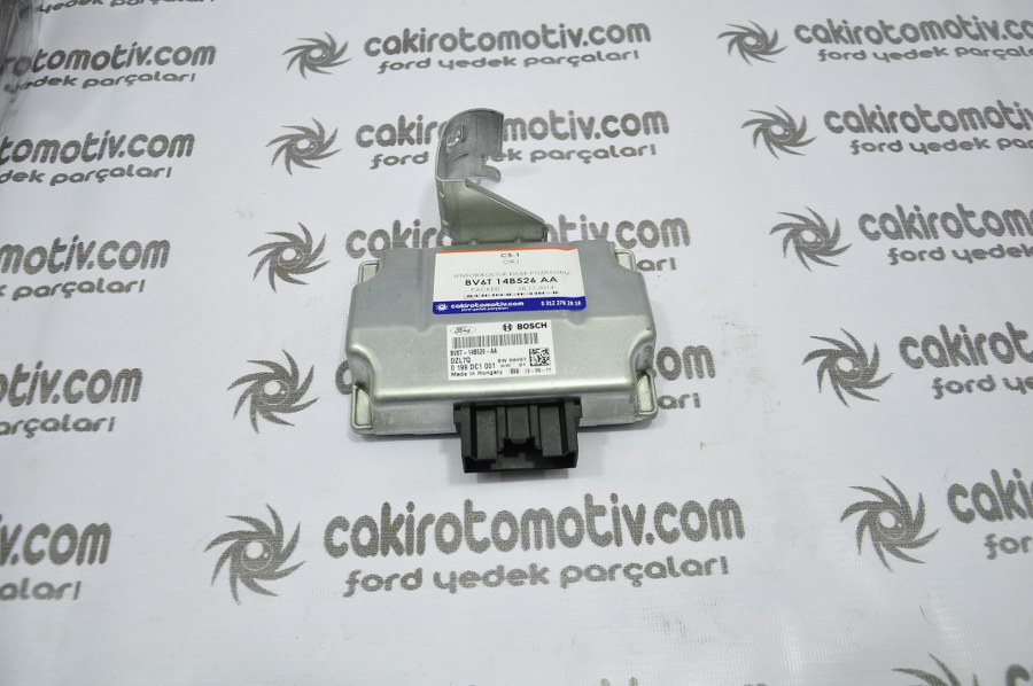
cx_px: 516
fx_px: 774
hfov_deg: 67.4
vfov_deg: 47.8
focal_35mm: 27
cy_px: 343
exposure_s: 1/40
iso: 200
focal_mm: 18
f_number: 4.5
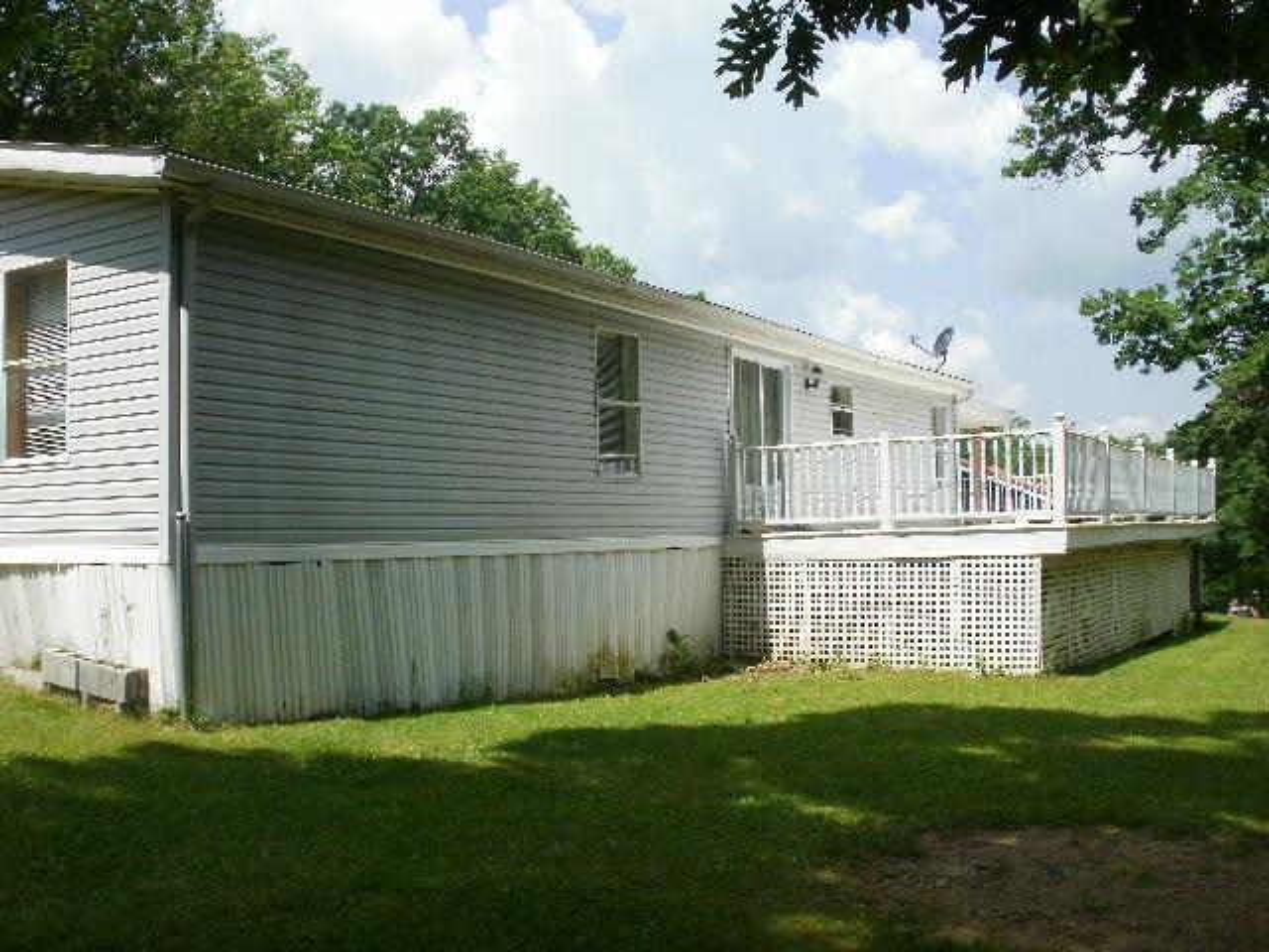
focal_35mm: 36
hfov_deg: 51.4
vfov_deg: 39.7
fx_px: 1320
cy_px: 476
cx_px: 634
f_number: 5.6
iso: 100
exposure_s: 1/400
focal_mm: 6.3
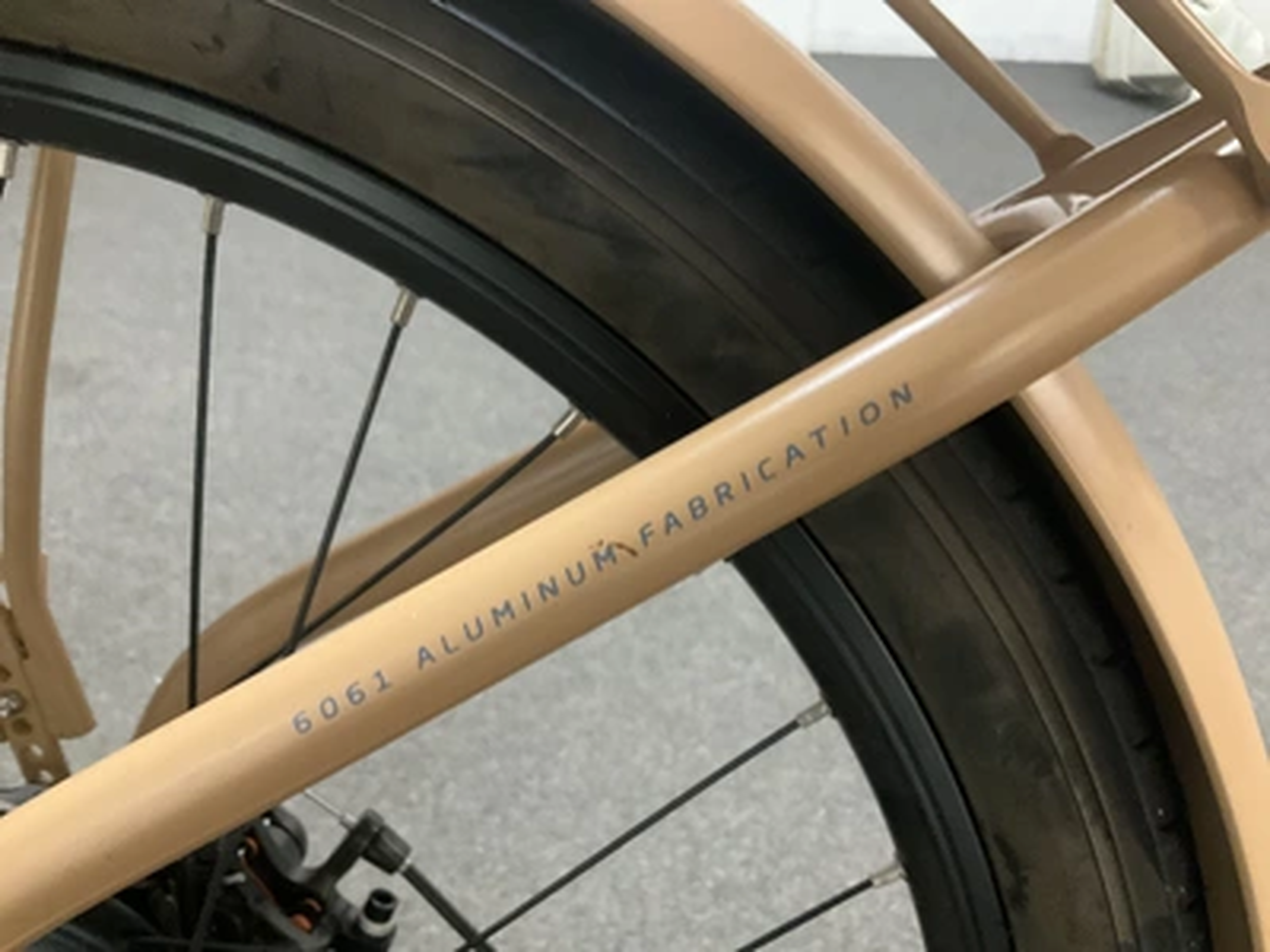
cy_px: 476
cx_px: 635
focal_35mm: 29
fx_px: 1064
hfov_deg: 61.7
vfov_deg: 48.2
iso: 500
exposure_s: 1/30
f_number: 1.8
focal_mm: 3
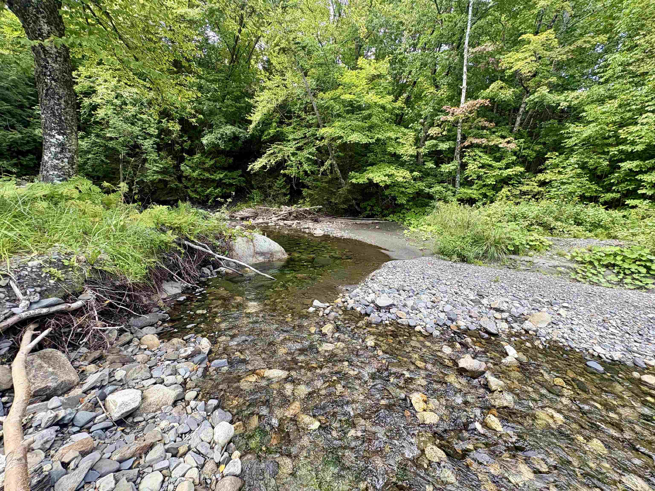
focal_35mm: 14
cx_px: 328
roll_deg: -3.7
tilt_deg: -10.7
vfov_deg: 85.7
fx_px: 265
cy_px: 246
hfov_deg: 102.1
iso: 40
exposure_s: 1/108
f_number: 2.2
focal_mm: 2.22
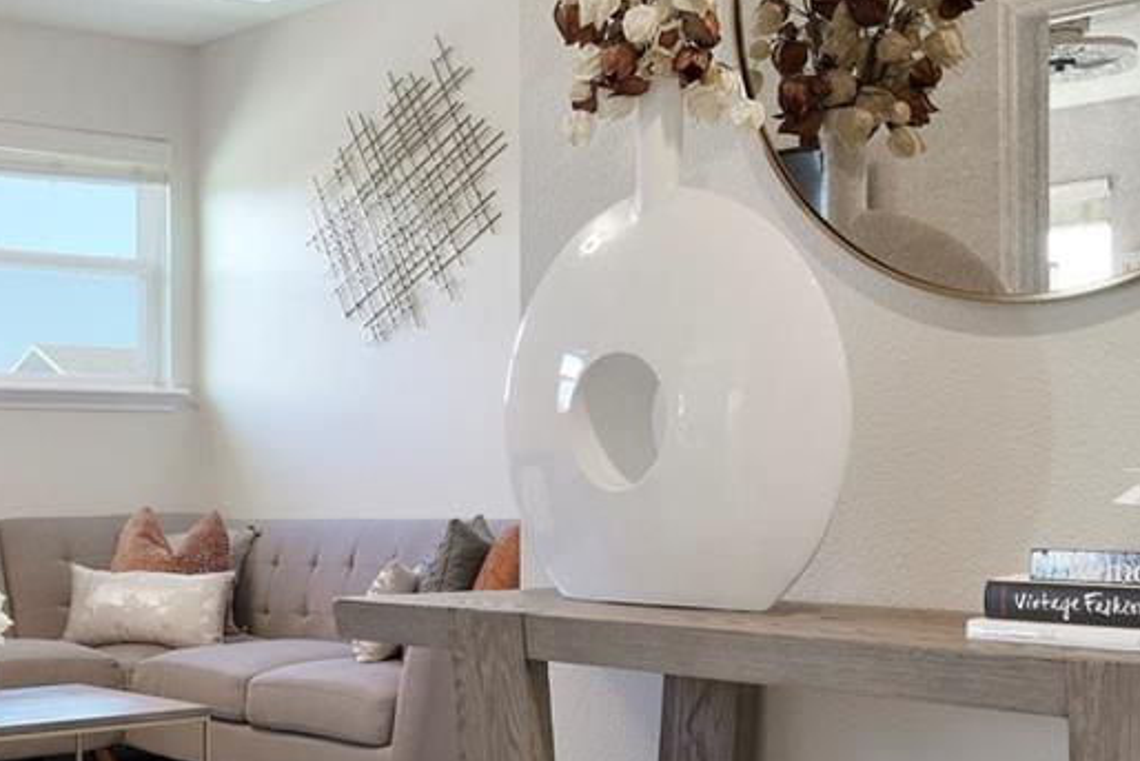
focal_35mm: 56
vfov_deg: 24.0
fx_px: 1774
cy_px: 530
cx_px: 271
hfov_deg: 34.8
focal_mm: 12
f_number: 6.3
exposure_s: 1/4
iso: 400
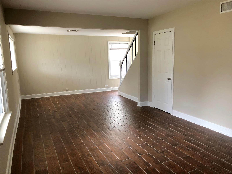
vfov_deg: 49.7
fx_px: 188
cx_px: 116
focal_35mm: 28
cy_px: 87
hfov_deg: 63.4
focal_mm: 4
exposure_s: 1/15
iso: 50
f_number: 1.8
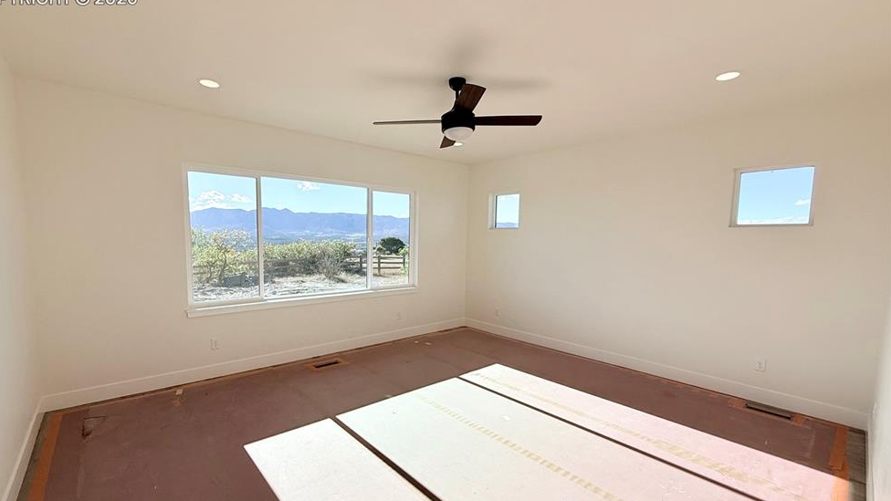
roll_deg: -1.1
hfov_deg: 99.3
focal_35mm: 16
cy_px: 274
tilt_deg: -6.6
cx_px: 428
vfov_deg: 66.9
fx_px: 378
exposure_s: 1/1399
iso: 64
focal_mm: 2.22
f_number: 2.2
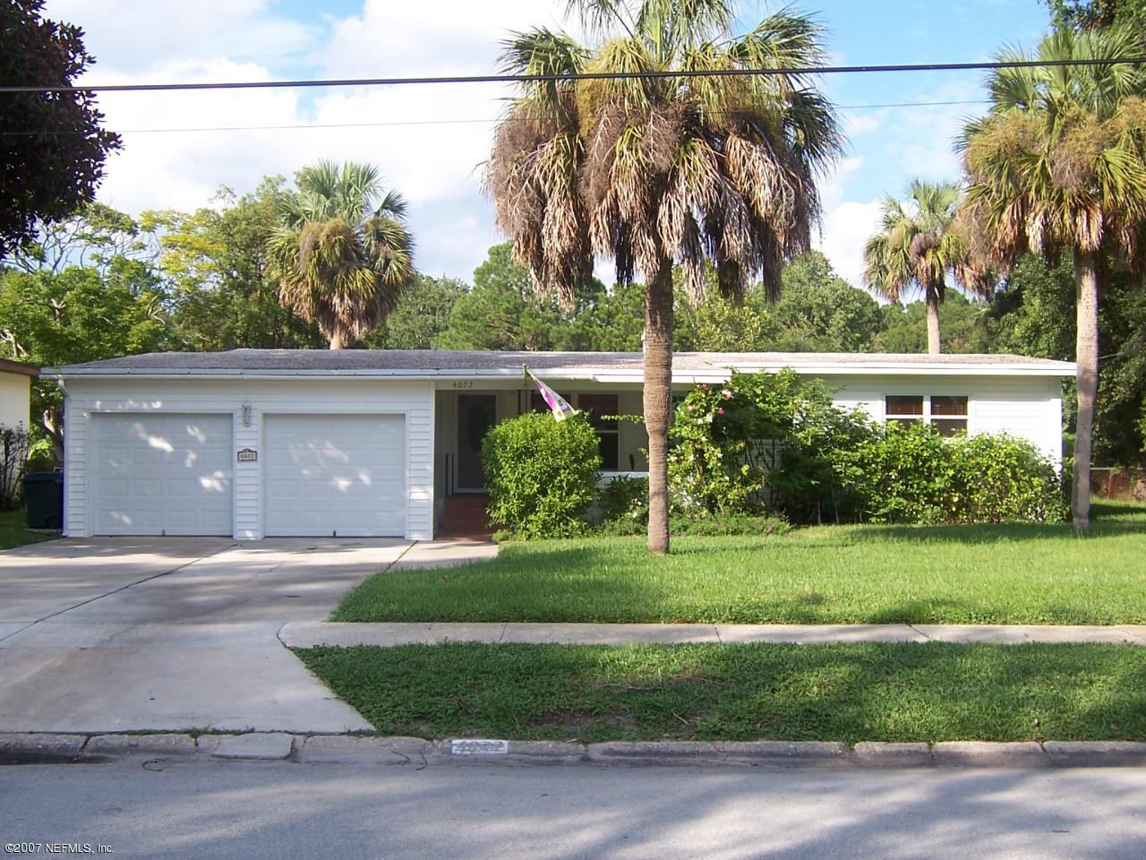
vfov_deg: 36.0
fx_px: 1324
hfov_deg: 46.8
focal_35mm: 40
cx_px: 573
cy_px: 430
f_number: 4
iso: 80
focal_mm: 6.7
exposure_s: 1/350
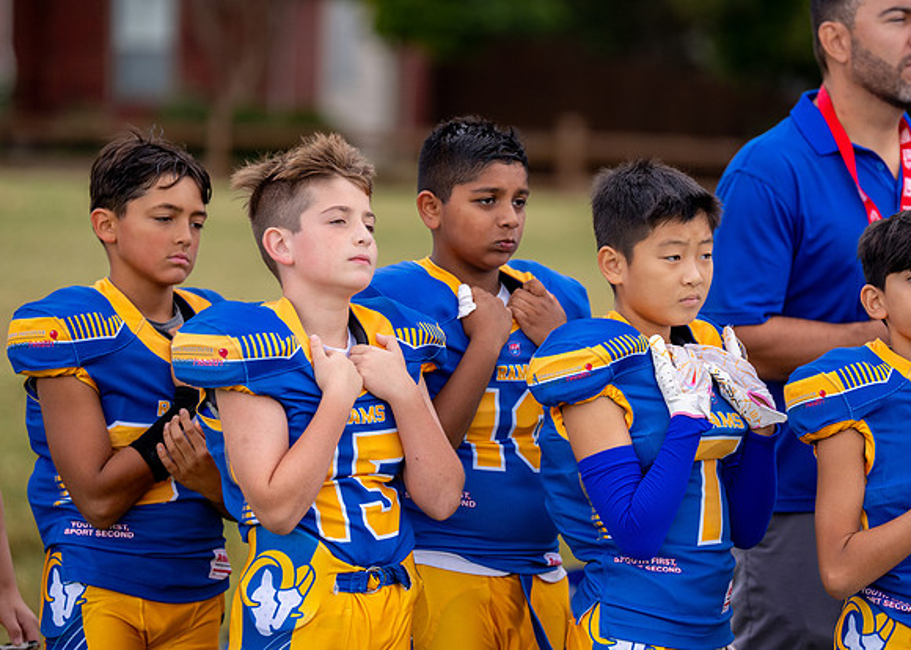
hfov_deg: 10.9
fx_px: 4769
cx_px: 499
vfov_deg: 7.8
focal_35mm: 184
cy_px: 326
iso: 500
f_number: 2.8
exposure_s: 1/1250
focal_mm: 168
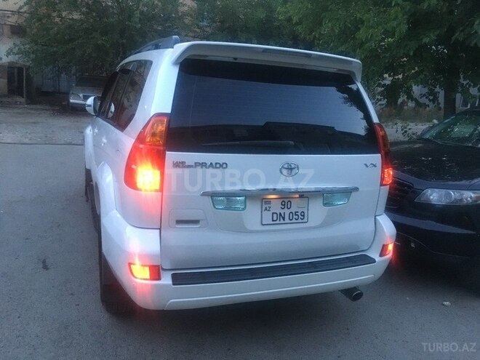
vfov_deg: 48.2
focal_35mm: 29
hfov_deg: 61.7
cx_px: 240
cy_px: 180
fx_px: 402
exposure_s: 1/17
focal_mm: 4.15
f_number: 2.2
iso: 200
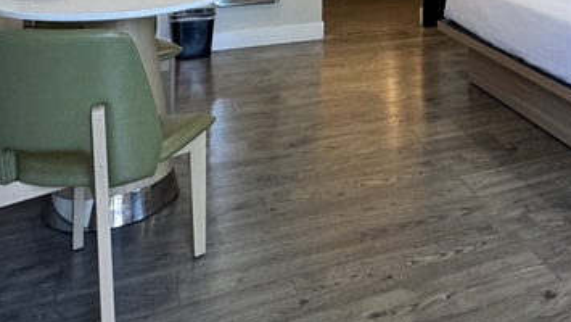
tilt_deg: +3.1
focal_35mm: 43
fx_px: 651
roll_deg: +0.0
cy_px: -161
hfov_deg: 44.6
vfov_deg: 22.7
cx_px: 470
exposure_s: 1/120
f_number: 2.2
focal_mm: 2.22
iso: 200
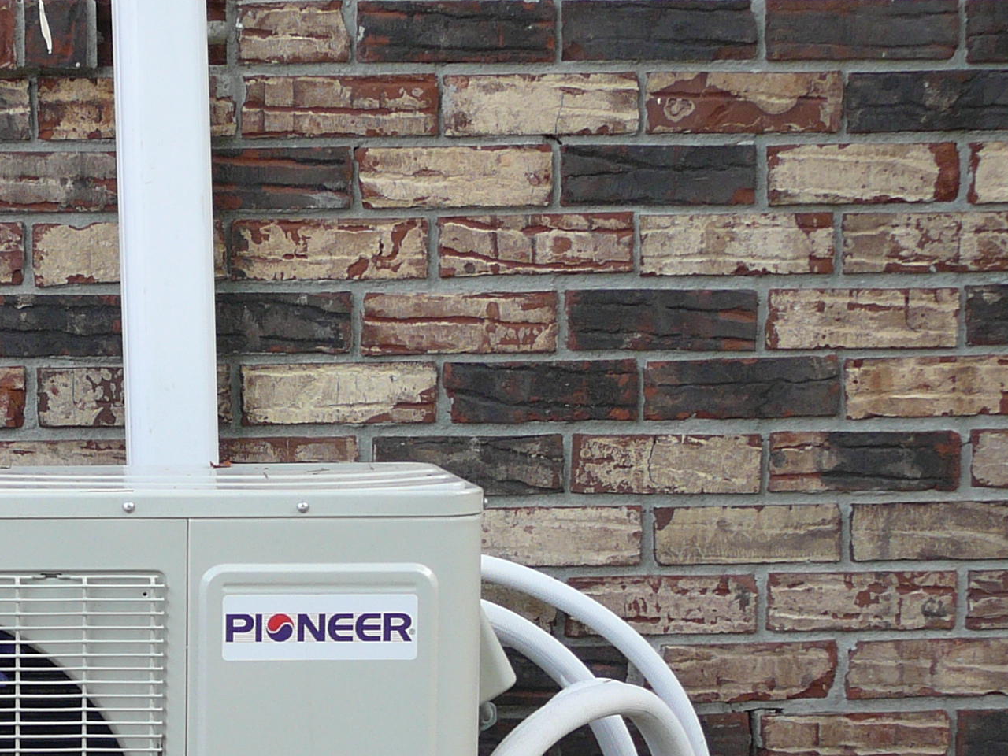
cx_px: 32
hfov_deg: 21.1
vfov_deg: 16.2
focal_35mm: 90
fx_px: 2621
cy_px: 650
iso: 80
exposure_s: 1/100
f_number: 3.2
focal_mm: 6.7
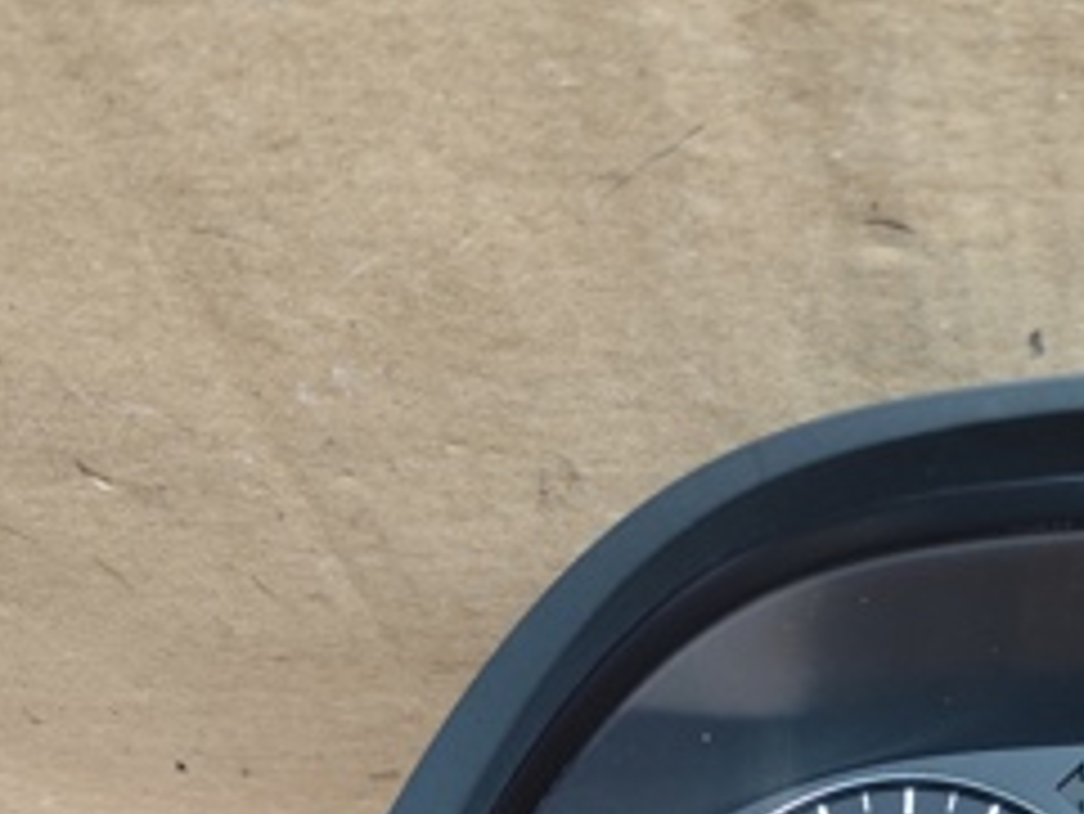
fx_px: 1911
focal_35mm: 61
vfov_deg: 23.8
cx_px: 1178
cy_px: 618
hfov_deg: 28.8
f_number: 1.65
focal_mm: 6.19
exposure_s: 1/100
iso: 640
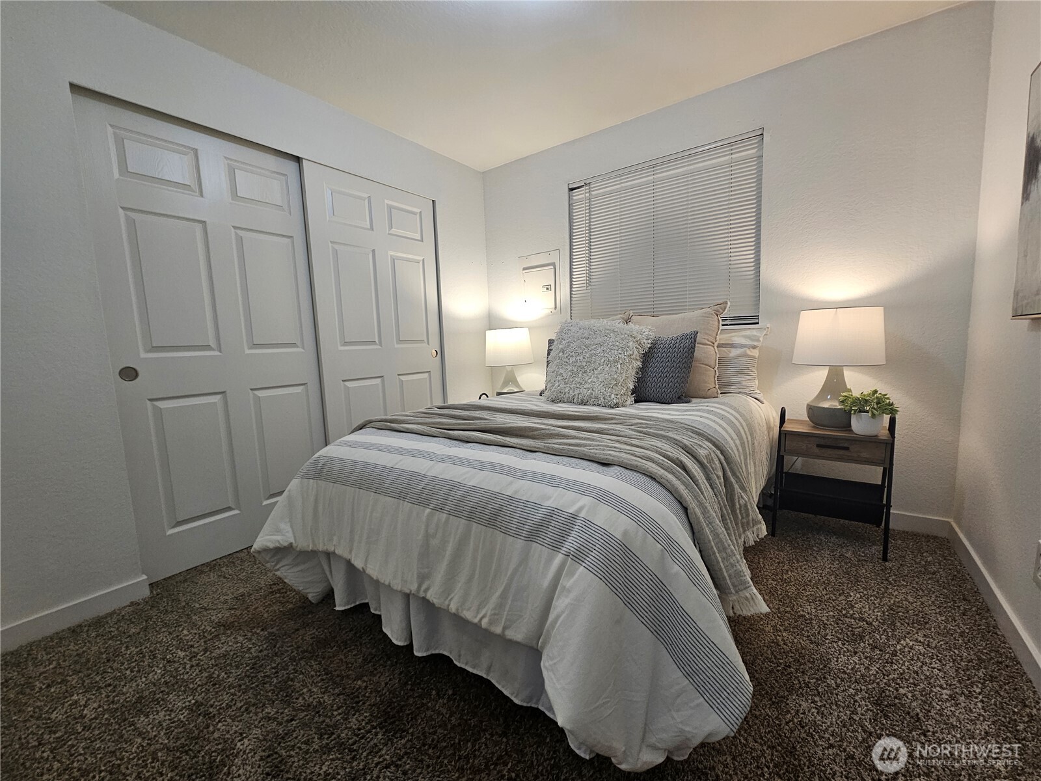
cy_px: 390
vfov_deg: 89.9
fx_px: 391
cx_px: 520
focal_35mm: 13
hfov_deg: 106.2
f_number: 2.2
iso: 125
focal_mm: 2.2
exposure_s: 1/60
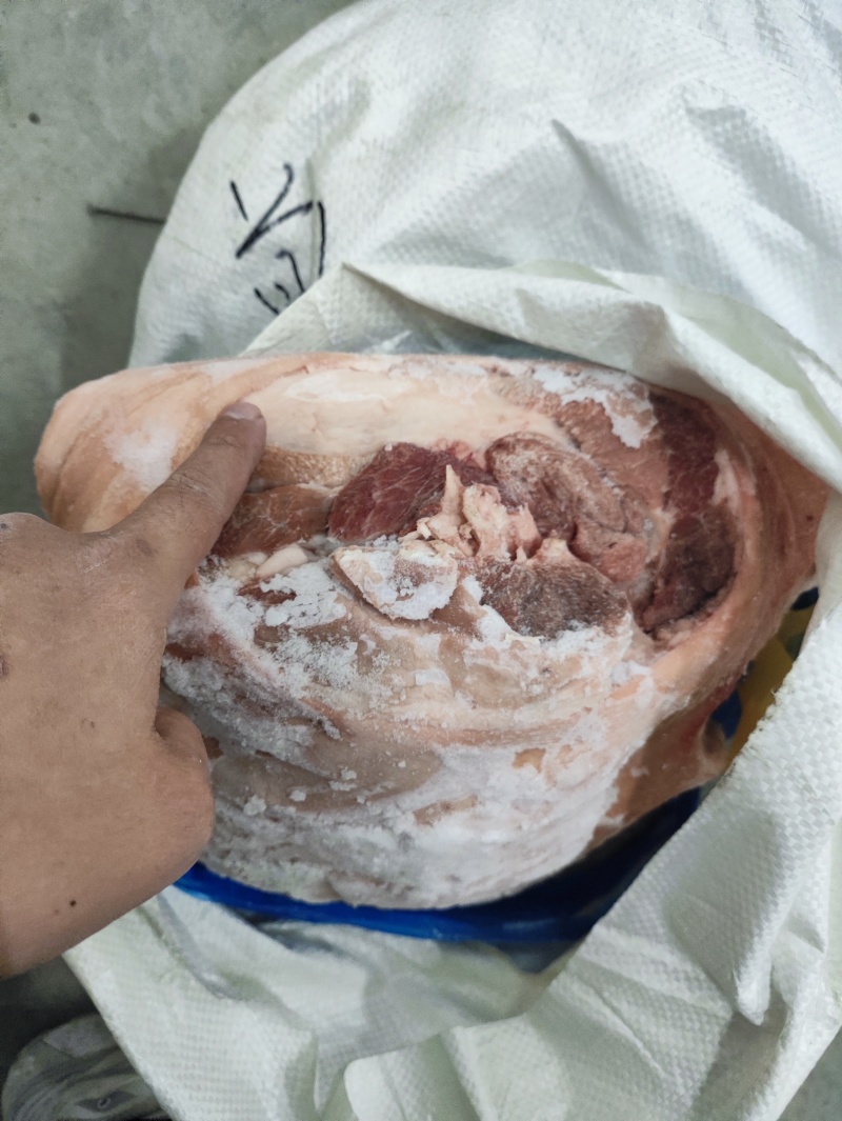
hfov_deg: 54.9
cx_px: 421
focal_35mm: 25
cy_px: 560
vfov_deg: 69.4
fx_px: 810
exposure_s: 1/105
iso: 1405
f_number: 1.79
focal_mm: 4.71
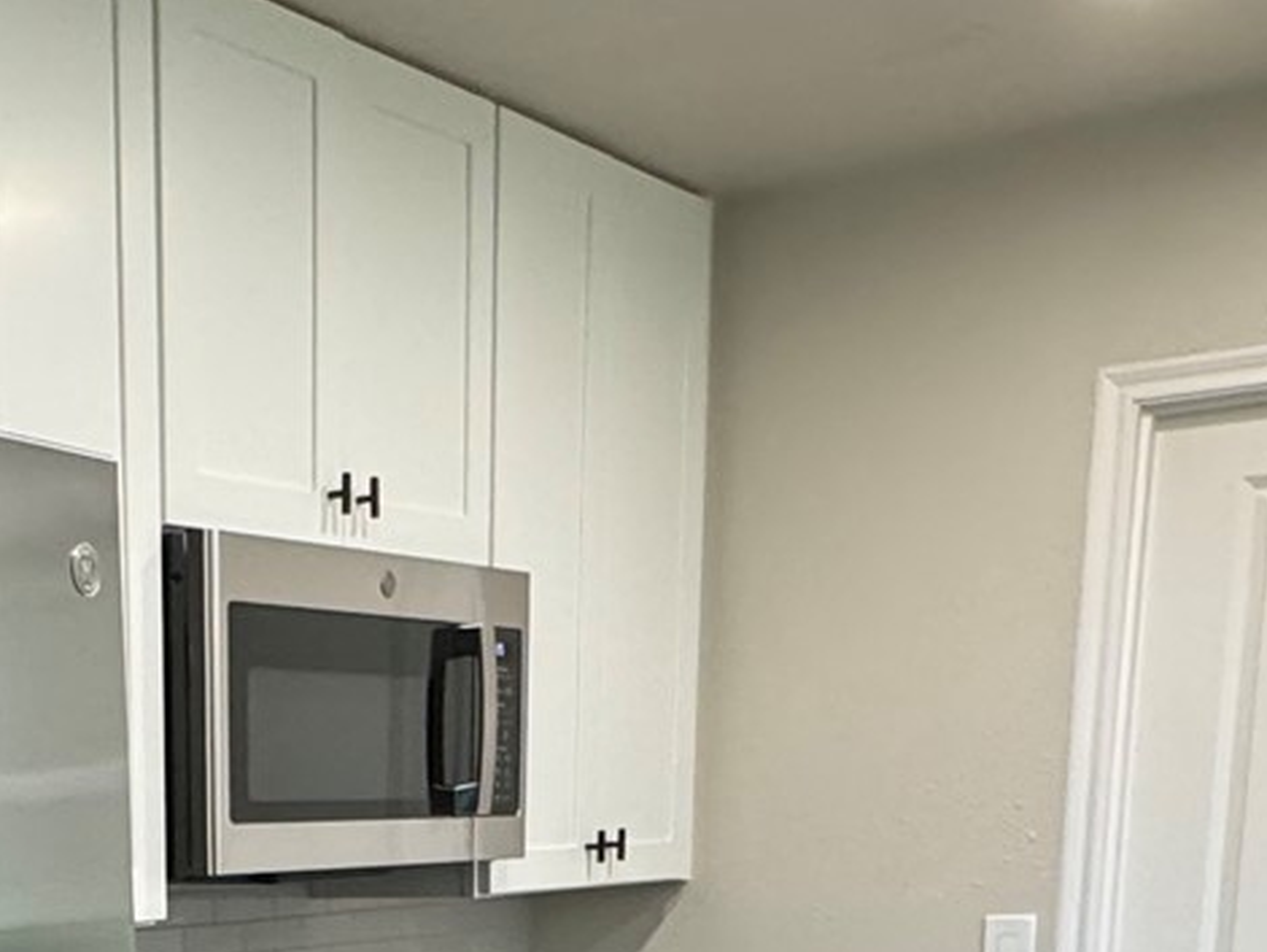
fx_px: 2234
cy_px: 1400
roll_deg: +2.3
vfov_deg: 20.7
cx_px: 119
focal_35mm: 61
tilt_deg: -13.6
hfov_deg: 30.2
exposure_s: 1/120
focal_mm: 2.22
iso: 320
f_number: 2.2
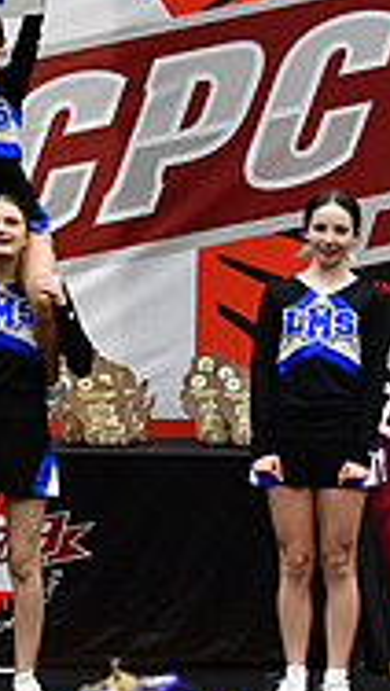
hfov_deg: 2.9
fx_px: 7524
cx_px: -625
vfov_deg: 5.3
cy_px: 458
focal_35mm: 410
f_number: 3.5
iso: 4000
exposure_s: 1/500
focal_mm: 85
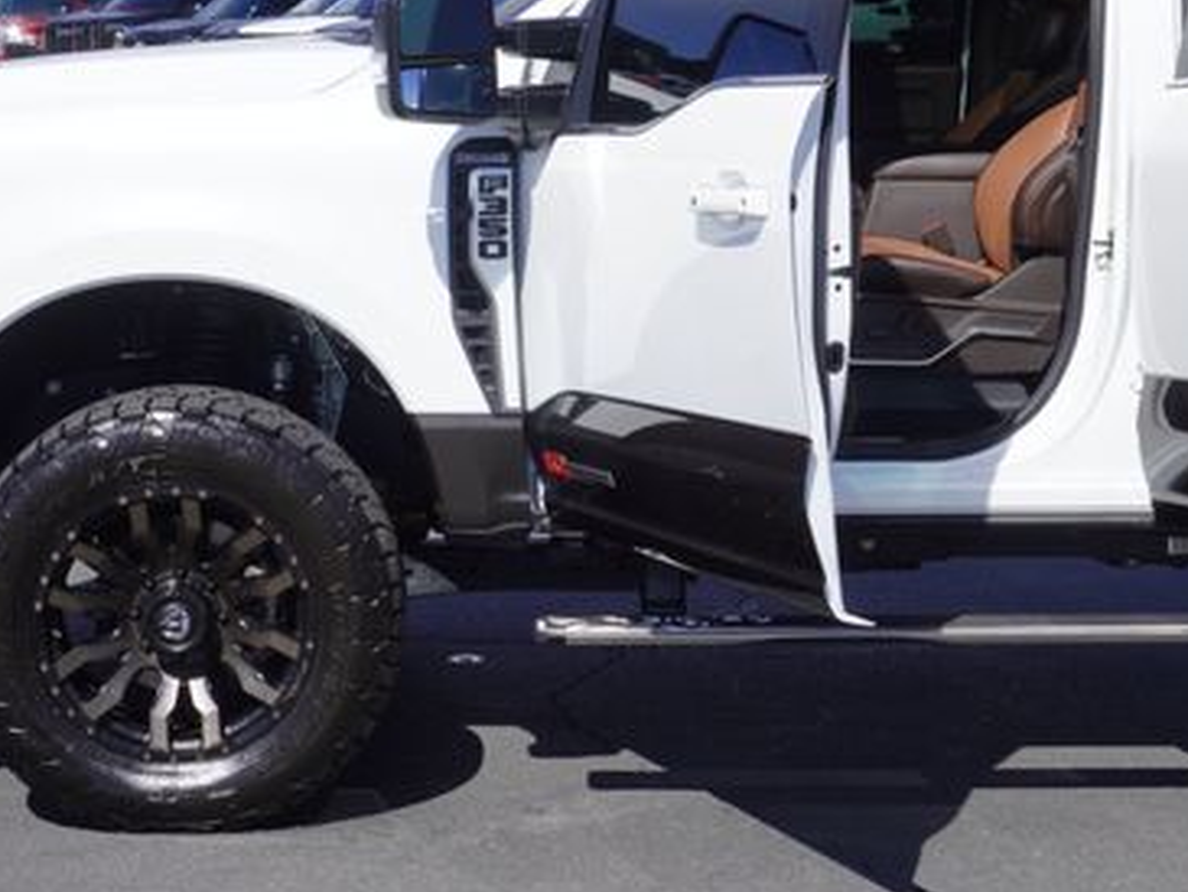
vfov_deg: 17.1
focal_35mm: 86
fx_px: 2952
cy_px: 303
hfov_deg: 22.7
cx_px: 713
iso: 100
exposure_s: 1/160
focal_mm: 34
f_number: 11
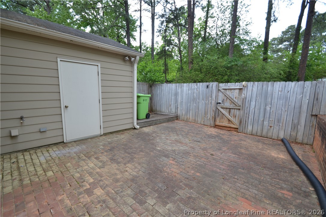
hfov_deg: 100.4
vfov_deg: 77.3
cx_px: 163
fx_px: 136
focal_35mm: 15
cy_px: 108
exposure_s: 1/125
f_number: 5.6
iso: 100
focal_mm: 10
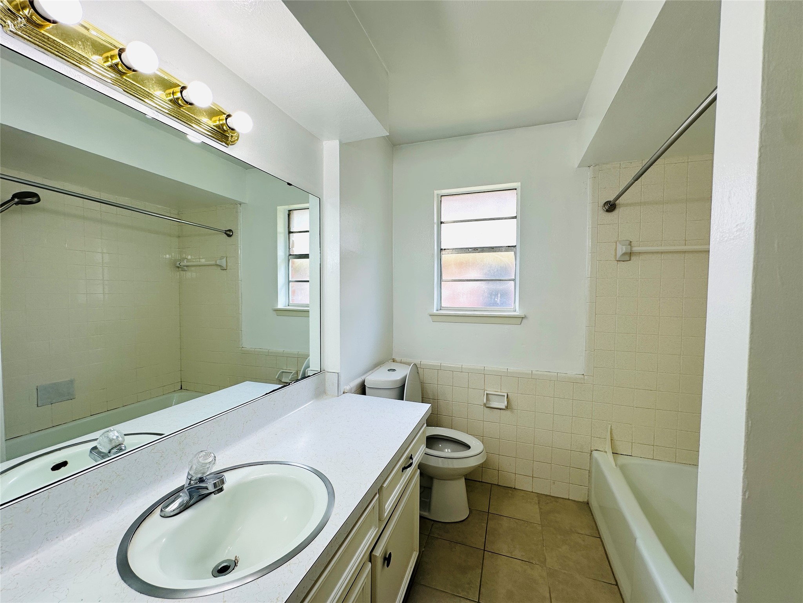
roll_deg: -0.7
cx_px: 402
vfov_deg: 85.7
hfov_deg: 102.1
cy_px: 302
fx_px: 325
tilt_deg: -2.0
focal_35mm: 14
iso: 40
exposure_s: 1/190
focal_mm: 2.22
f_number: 2.2
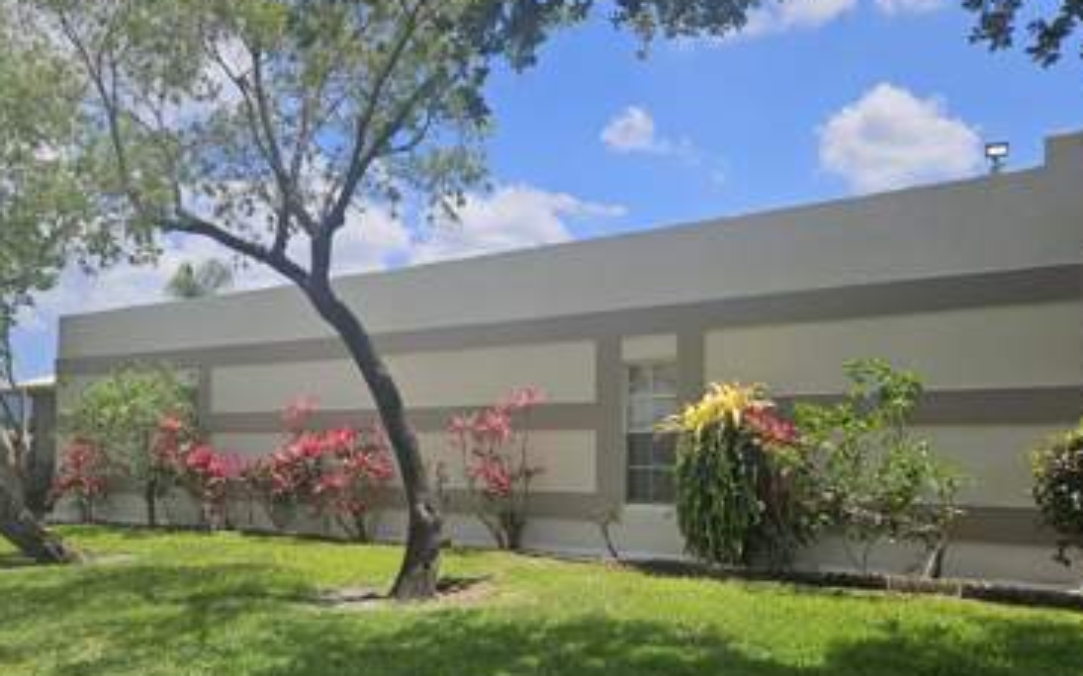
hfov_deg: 59.4
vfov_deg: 39.0
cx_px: 463
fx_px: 944
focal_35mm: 32
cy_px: 440
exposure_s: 1/1894
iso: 25
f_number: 1.8
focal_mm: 5.4
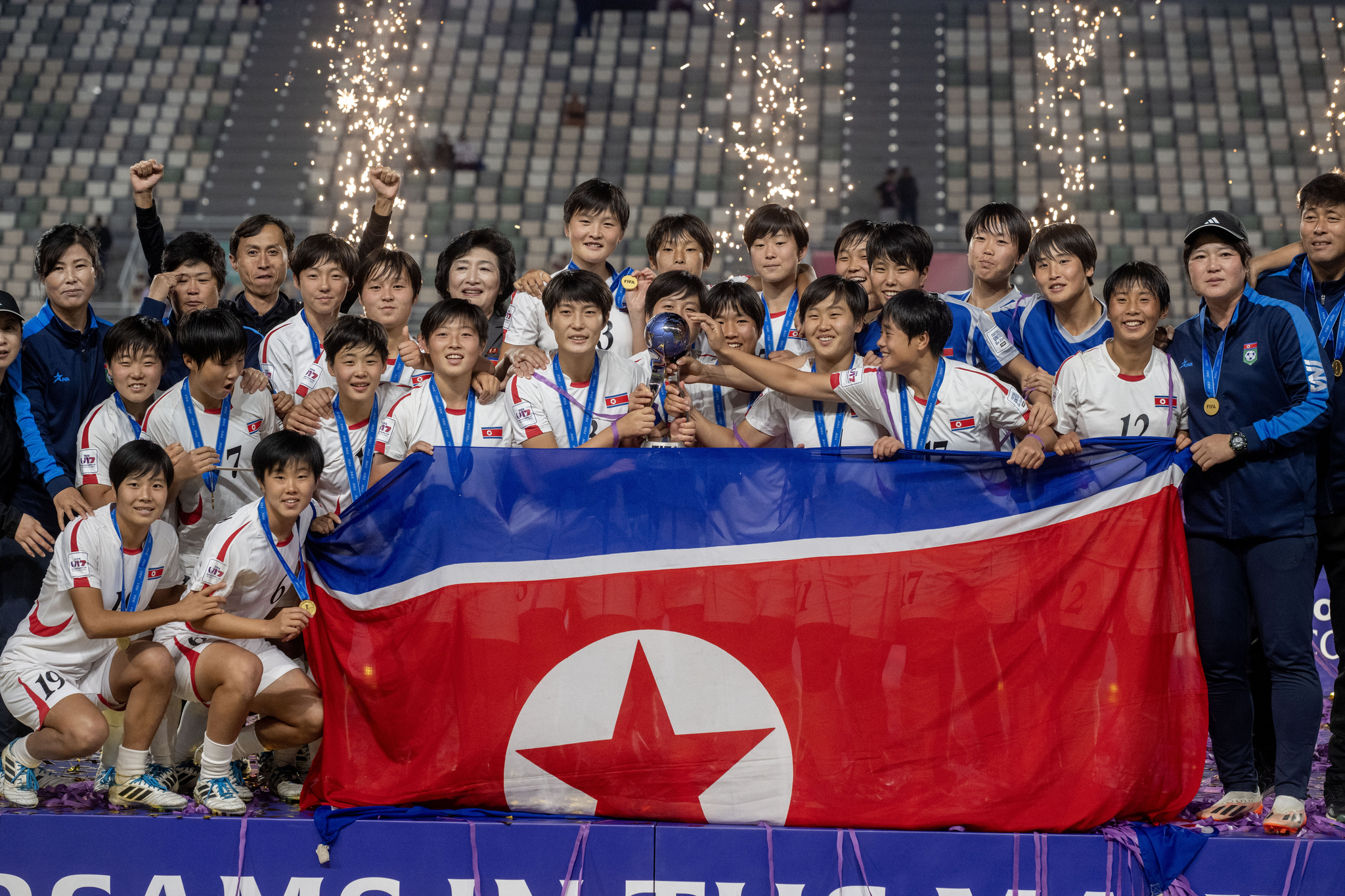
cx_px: 672
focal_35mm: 130
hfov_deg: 15.8
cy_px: 448
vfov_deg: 10.5
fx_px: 4856
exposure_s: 1/640
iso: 2500
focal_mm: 130
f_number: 5.6
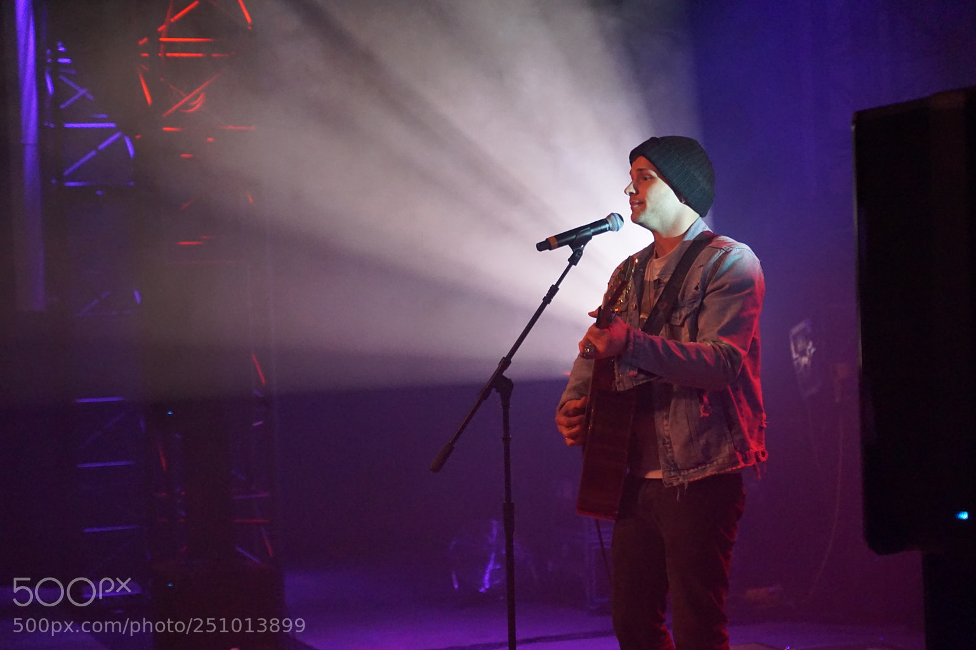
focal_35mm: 78
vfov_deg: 17.5
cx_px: 481
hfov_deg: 26.0
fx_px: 2114
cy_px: 337
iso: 3200
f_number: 2.8
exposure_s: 1/250
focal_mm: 50
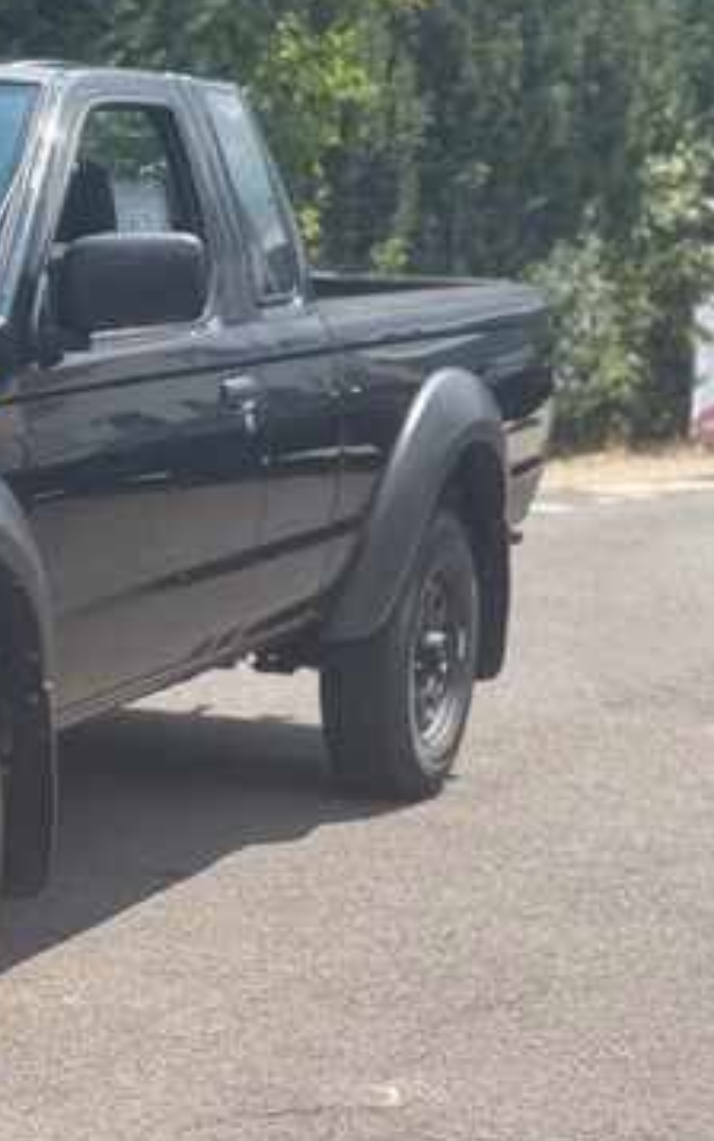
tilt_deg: -7.8
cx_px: -293
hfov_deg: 13.7
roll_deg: +0.7
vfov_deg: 22.8
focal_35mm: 91
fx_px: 2831
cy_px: 520
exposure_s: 1/1984
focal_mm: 6.76
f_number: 1.78
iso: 64
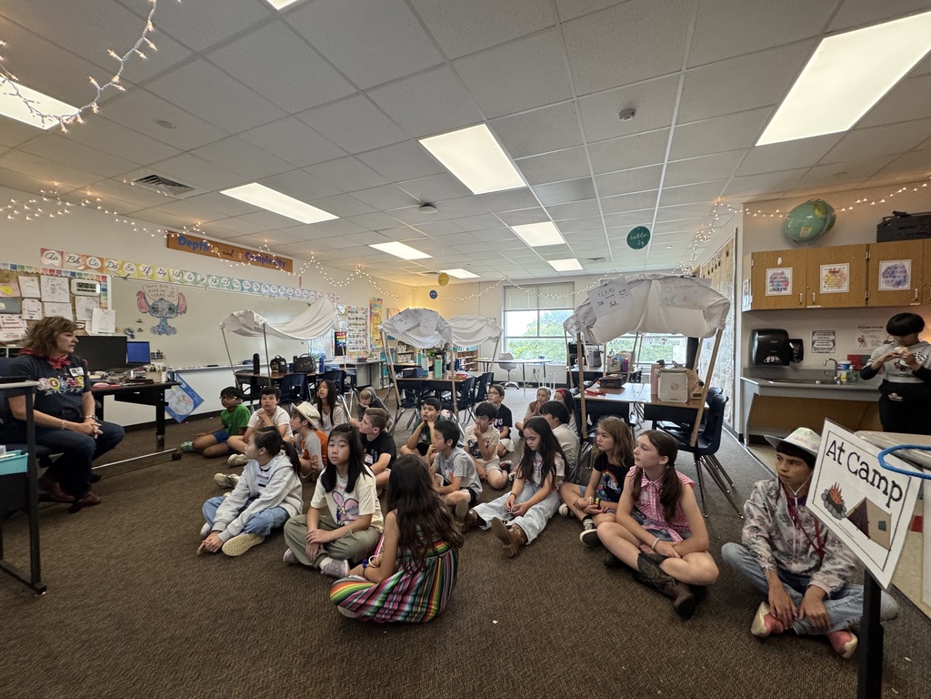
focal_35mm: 14
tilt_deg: -1.9
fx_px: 377
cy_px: 350
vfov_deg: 85.7
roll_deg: +0.1
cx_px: 466
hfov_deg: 102.1
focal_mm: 2.22
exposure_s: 1/60
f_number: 2.2
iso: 250
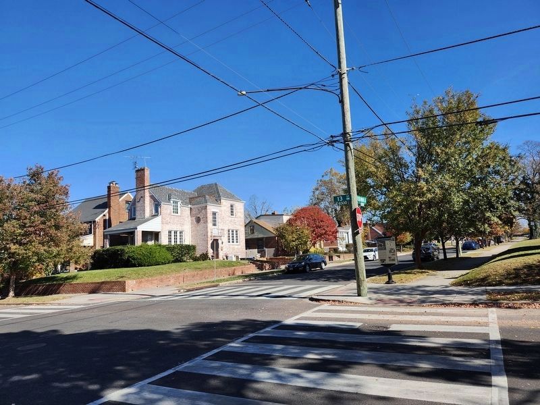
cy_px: 202
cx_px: 270
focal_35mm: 23
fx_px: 359
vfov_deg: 58.9
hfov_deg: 73.9
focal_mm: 5.54
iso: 25
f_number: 1.8
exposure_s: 1/1293
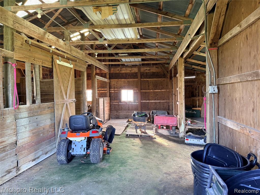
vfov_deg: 56.8
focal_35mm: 24
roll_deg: +0.0
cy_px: 98
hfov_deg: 71.6
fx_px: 180
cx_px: 130
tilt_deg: +0.3
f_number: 1.78
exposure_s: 1/60
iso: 320
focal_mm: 6.76
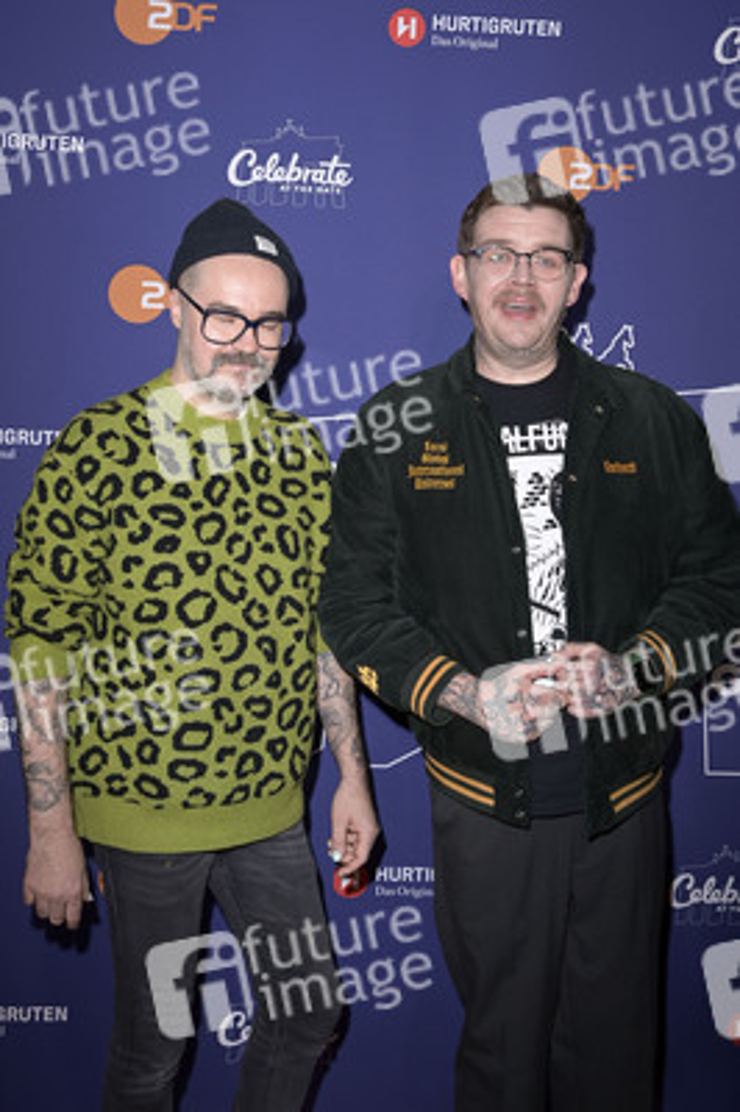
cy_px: 556
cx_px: 370
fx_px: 1297
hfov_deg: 31.8
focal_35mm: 42
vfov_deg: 46.4
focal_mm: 42
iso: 500
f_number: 5.6
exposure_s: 1/200
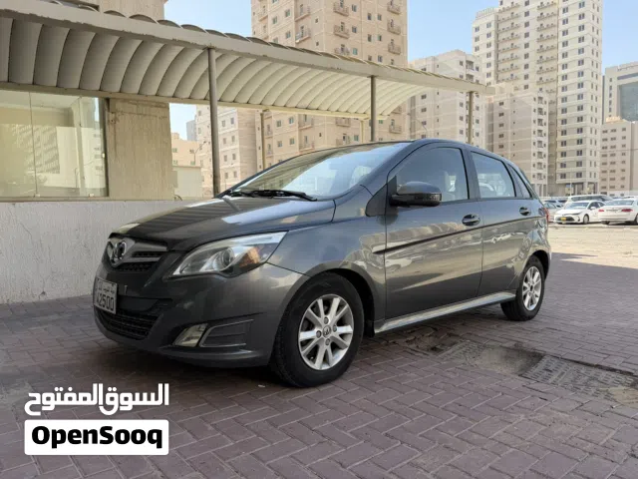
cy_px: 240
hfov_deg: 71.6
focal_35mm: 24
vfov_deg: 56.8
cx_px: 319
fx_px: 442
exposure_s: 1/1361
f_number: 1.78
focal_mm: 6.76
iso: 80
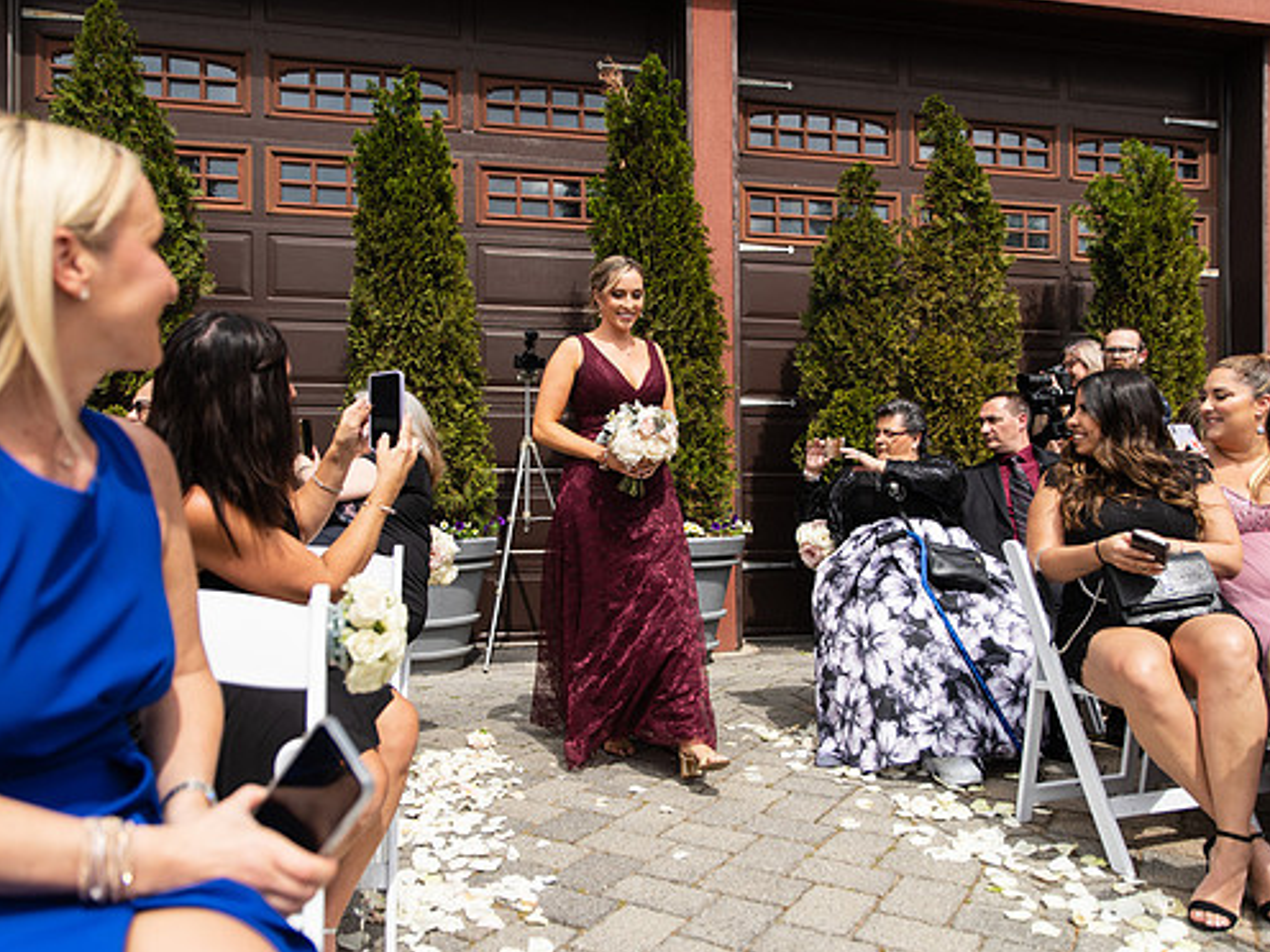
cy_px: 490
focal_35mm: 27
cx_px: 655
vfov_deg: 51.3
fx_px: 991
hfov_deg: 65.3
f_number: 2.8
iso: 125
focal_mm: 24
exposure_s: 1/2000
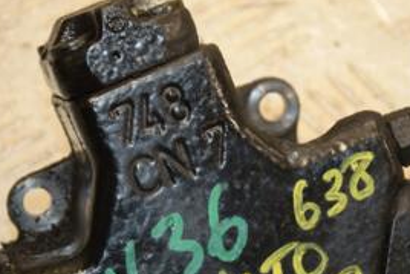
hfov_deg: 8.8
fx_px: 2678
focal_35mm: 235
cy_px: 223
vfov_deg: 5.8
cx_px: 225
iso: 800
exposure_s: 1/200
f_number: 5.6
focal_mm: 70
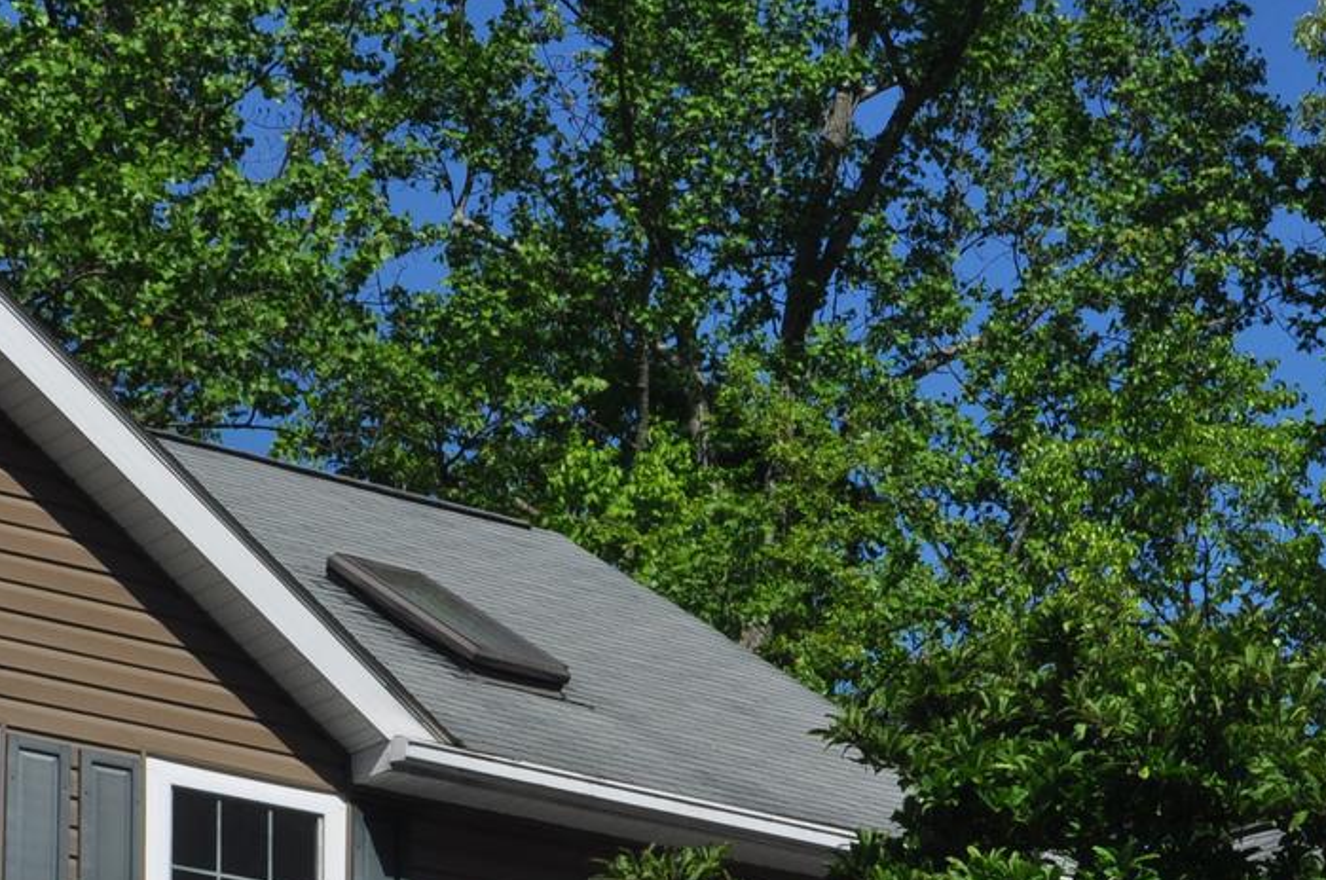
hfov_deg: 16.7
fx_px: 4524
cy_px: 1134
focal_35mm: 123
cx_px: 740
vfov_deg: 10.9
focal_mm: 28
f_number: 10
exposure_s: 1/400
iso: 200
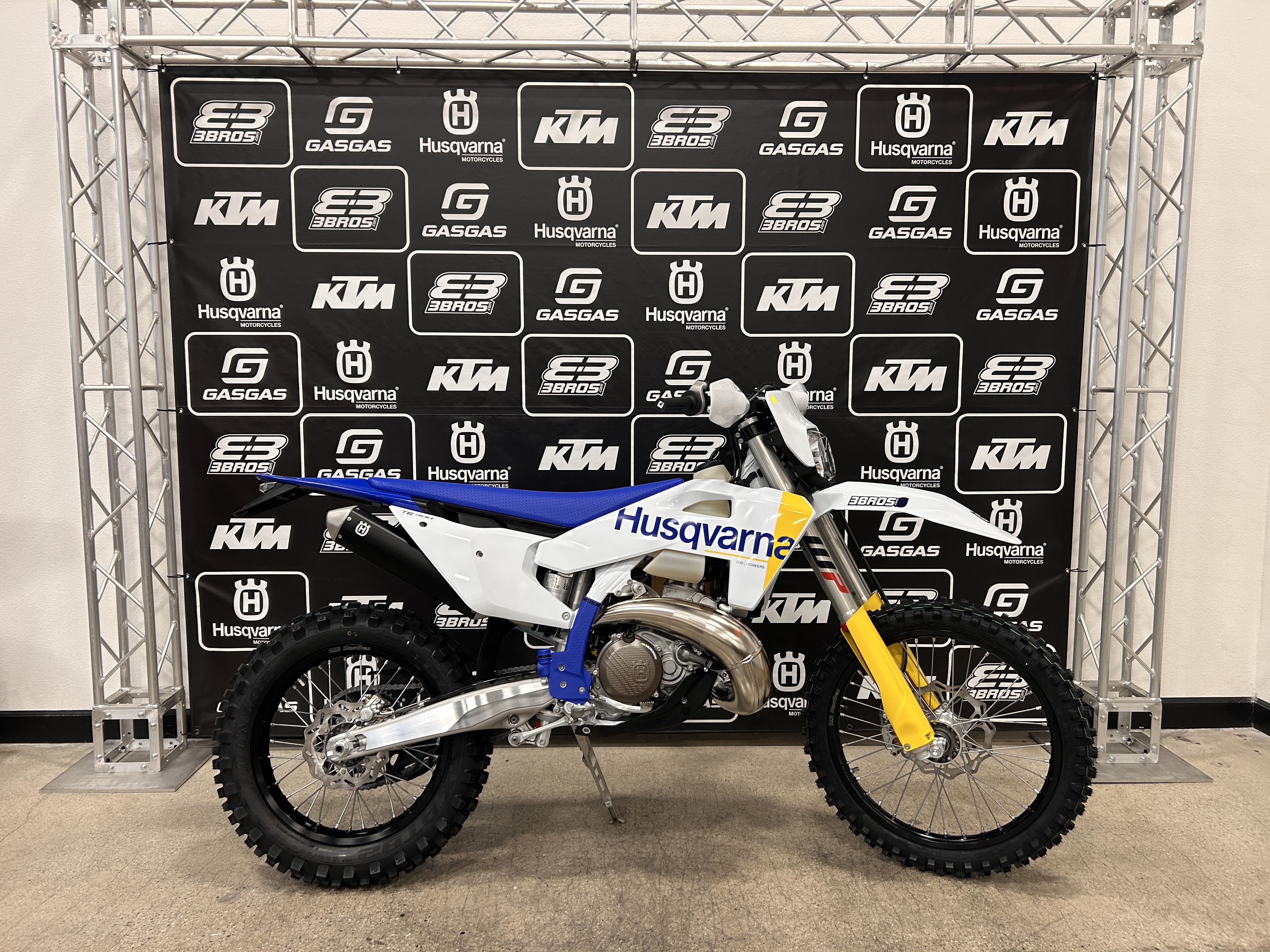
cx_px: 635
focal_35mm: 26
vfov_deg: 53.1
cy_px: 476
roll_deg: +0.6
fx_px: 954
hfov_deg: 67.3
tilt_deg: -5.9
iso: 100
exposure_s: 1/120
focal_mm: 5.7
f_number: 1.5
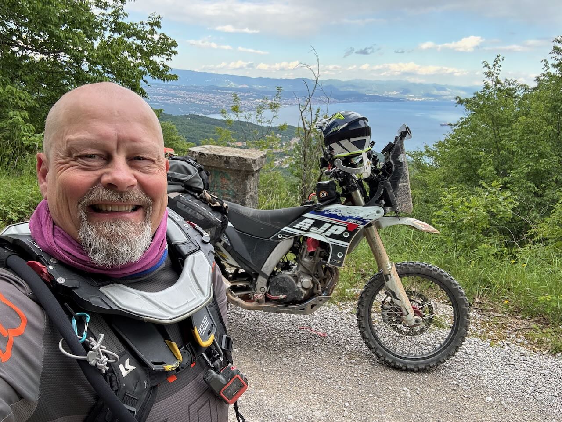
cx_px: 281
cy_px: 211
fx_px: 373
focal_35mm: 23
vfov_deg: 58.9
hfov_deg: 73.9
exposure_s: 1/121
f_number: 1.9
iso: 32
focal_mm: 2.69
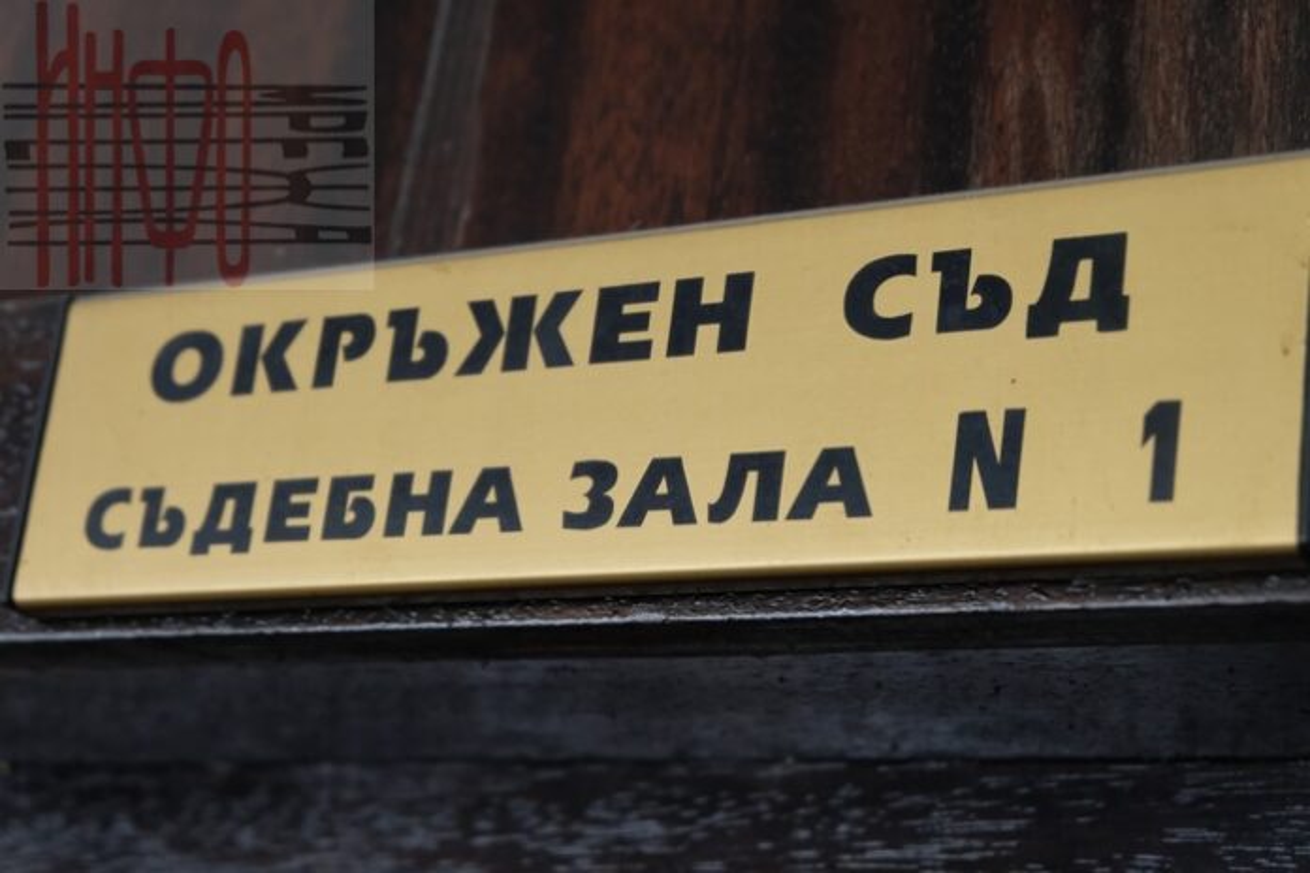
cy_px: 436
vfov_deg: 18.2
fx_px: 2729
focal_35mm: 75
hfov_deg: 27.0
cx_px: 655
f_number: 5.6
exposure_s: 1/34
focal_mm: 50
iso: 3200
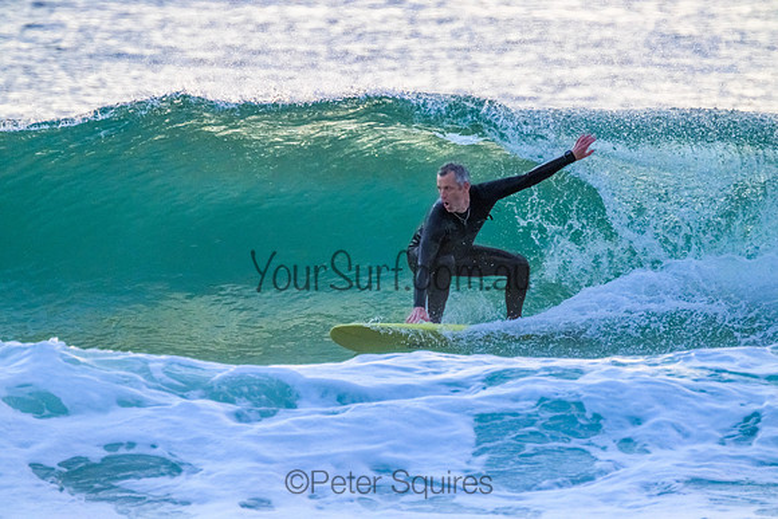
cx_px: 389
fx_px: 17292
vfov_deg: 1.7
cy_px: 260
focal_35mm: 800
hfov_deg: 2.6
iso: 6400
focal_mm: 800
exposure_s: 1/1250
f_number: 11
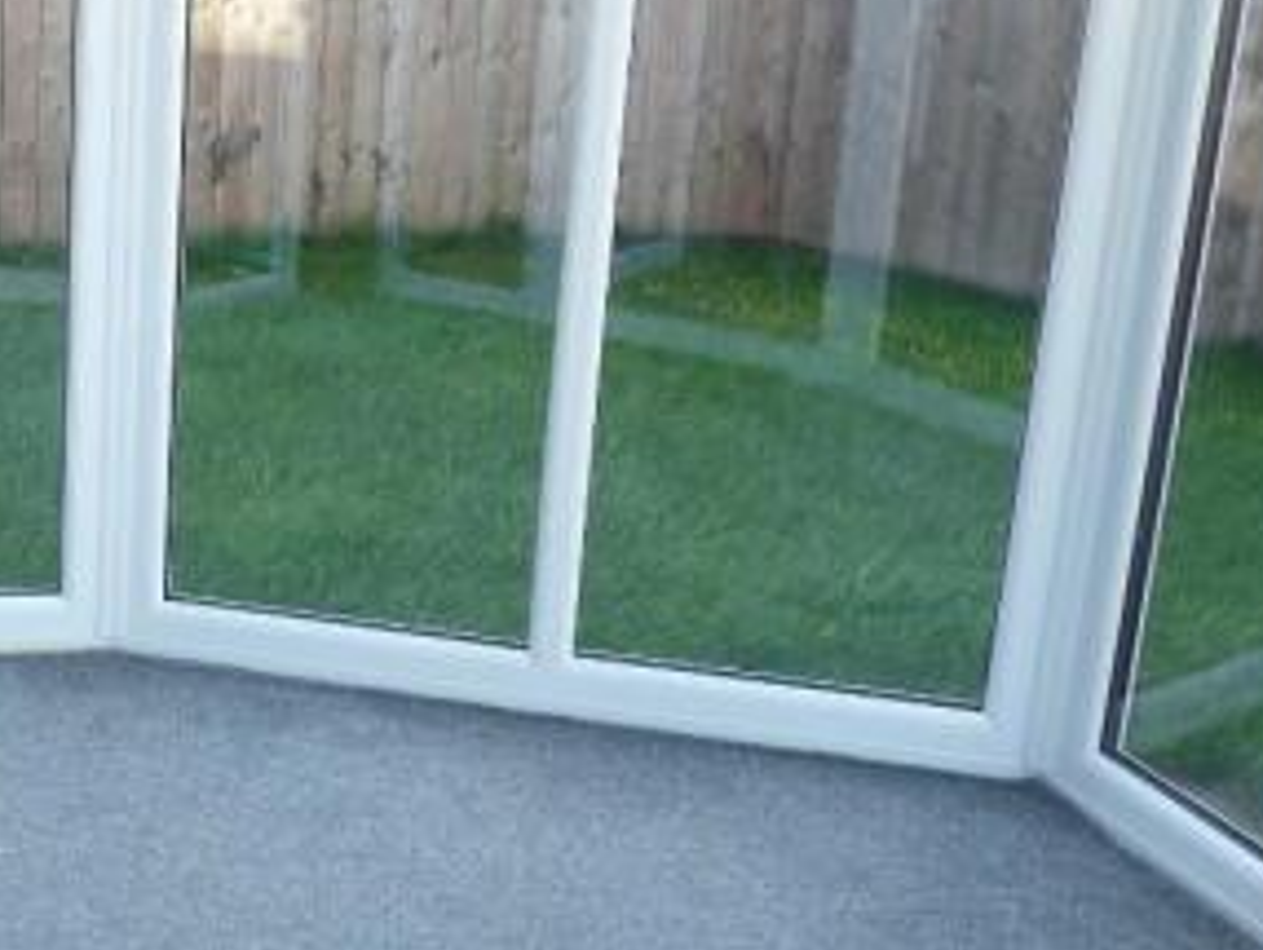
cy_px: 435
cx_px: 73
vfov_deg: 26.6
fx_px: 2008
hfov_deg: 32.7
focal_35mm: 55
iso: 100
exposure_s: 1/80
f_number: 2.8
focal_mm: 4.8
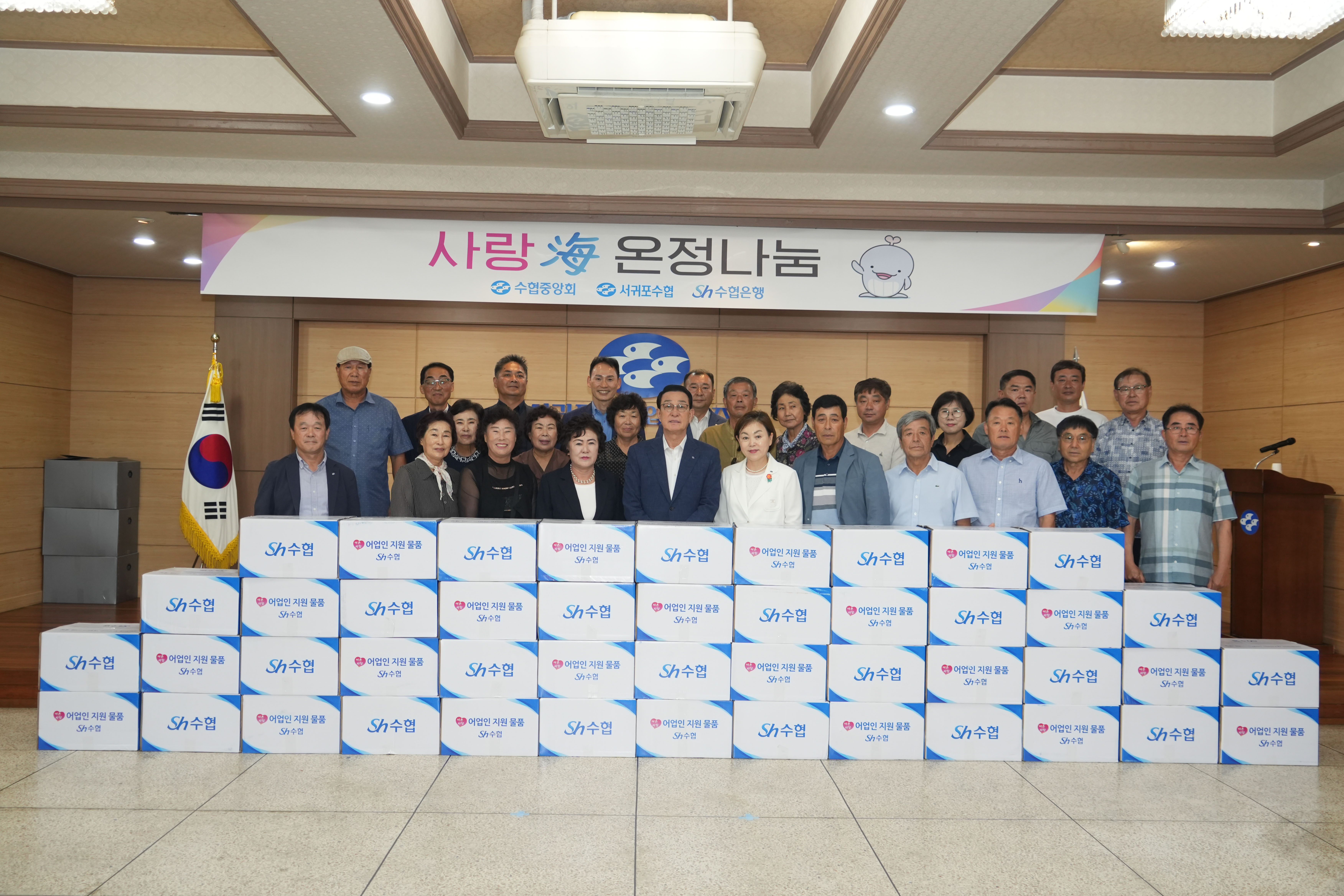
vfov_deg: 42.3
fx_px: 1157
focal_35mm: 31
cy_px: 448
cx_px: 672
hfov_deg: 60.3
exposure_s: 1/125
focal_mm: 31
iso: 1250
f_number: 4
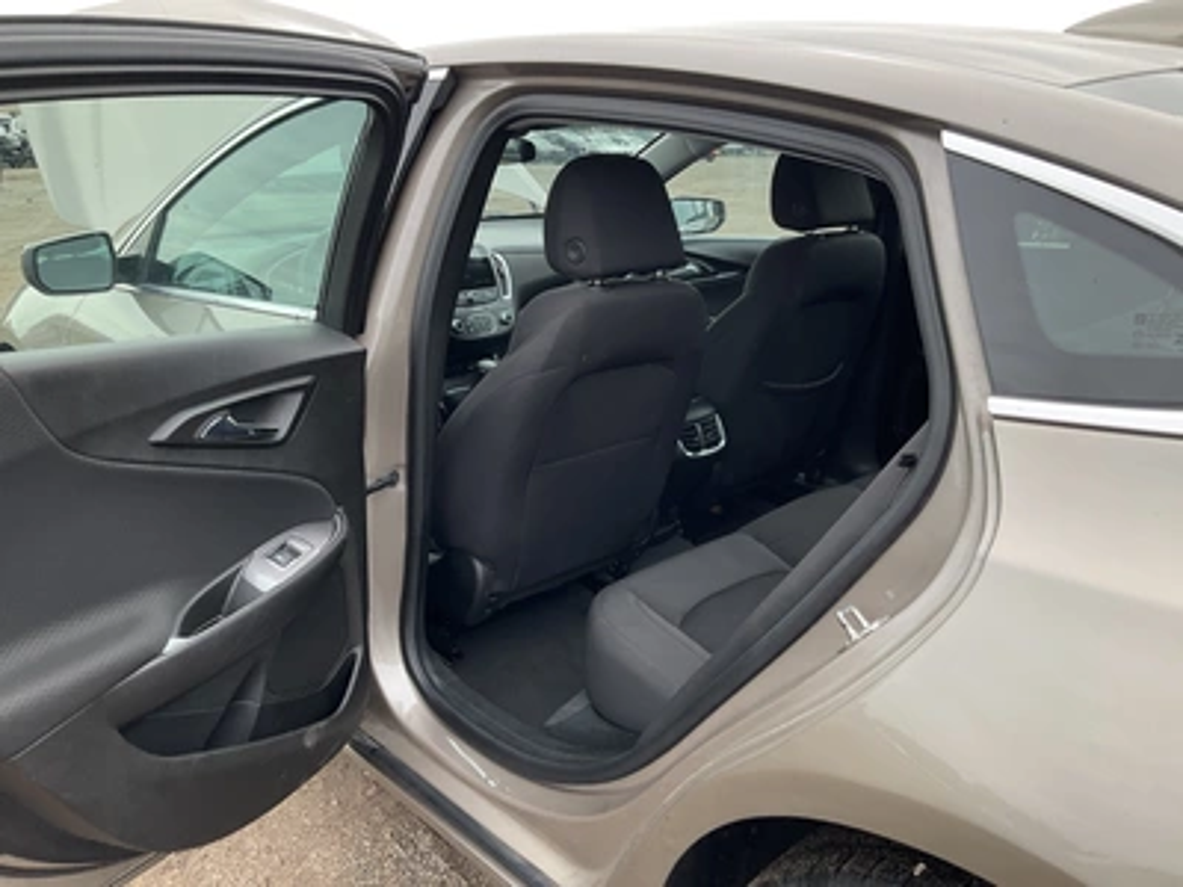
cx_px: 592
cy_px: 444
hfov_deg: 61.7
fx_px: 991
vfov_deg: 48.2
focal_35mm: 29
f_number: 1.8
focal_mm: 3
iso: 25
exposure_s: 1/284
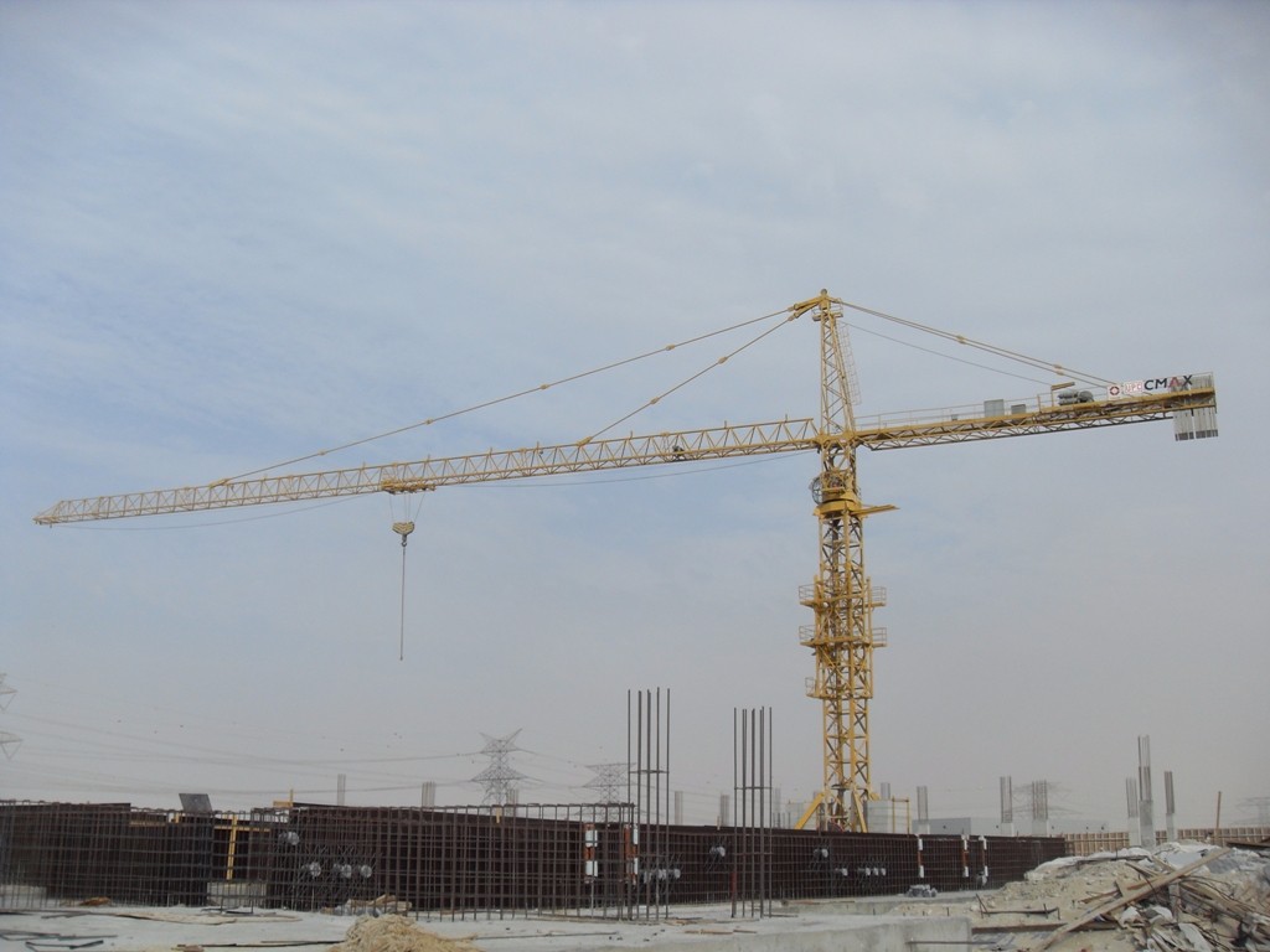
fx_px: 1247
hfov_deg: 54.0
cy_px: 476
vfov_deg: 41.8
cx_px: 635
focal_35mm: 34
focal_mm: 6.3
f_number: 7
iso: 80
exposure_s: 1/350
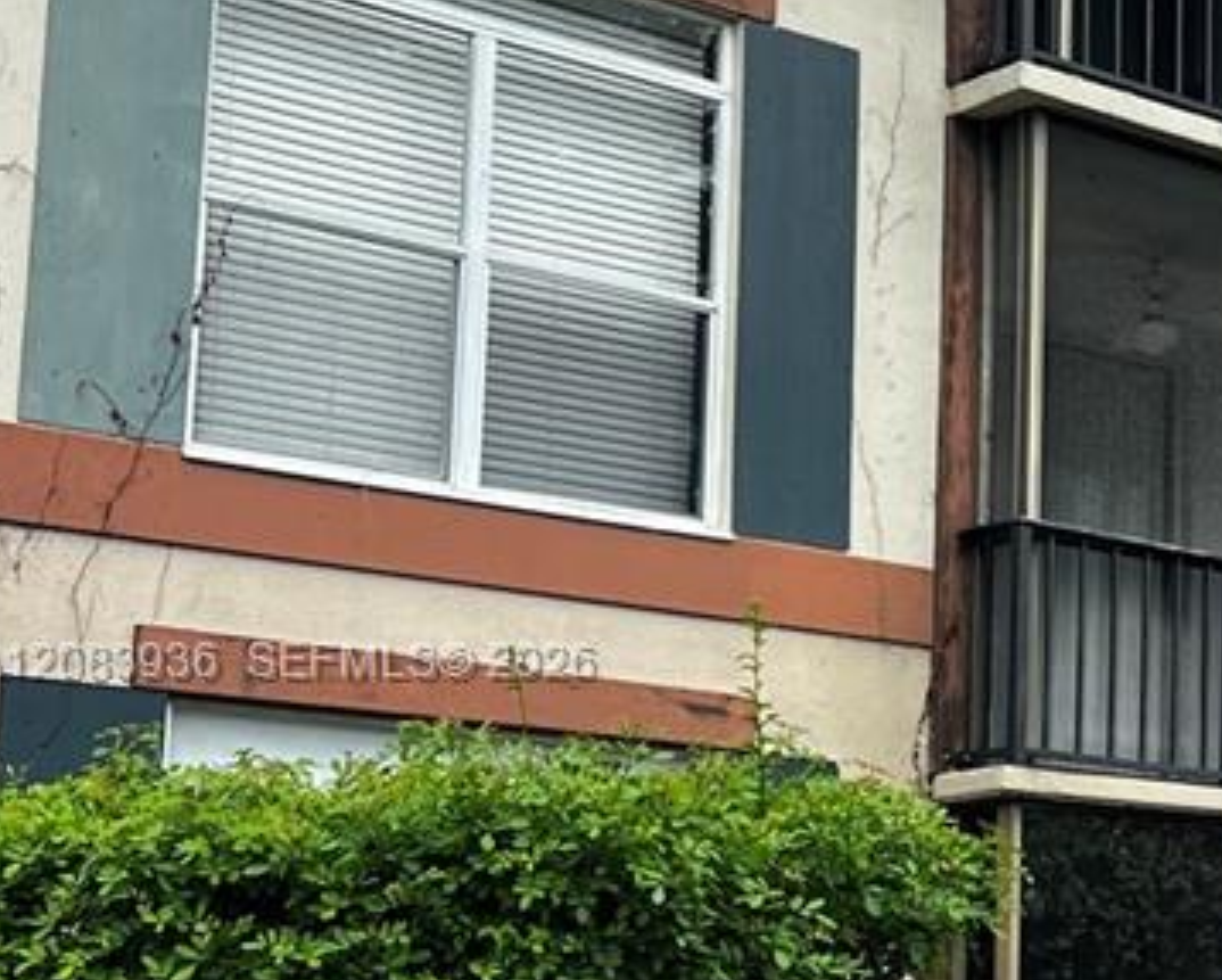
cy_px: 666
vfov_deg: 18.0
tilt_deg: +8.8
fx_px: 3077
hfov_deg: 20.8
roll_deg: -0.7
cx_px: 1498
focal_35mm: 85
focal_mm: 5.7
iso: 50
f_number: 1.5
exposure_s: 1/2083
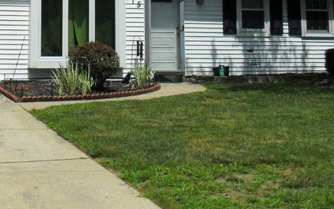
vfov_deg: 15.6
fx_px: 719
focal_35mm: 79
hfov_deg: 25.7
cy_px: -77
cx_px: 71
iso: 100
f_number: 8.9
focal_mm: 4.9
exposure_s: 1/350
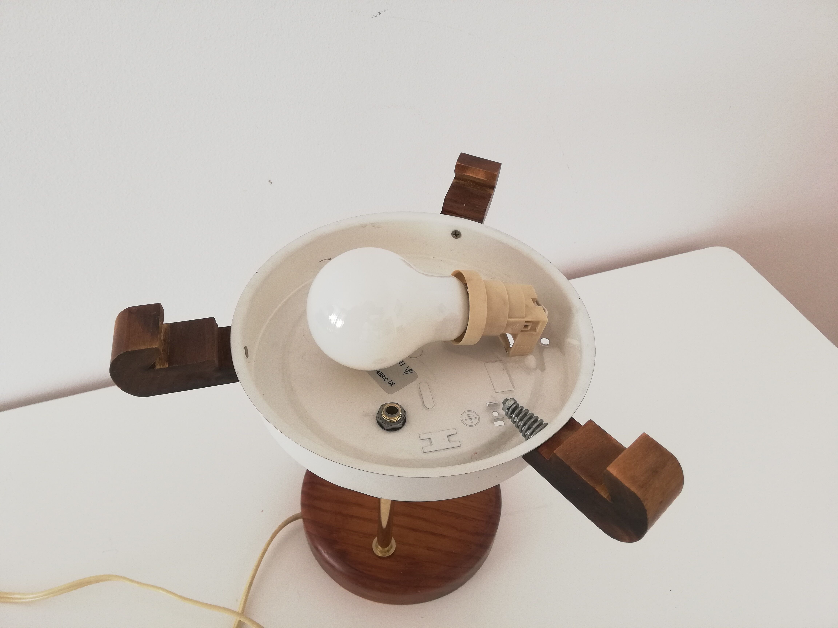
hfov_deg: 67.3
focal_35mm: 26
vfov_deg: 53.1
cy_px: 314
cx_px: 419
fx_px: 629
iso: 100
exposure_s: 1/50
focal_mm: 3.81
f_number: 2.2
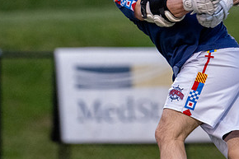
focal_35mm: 1061
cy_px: -6
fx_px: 7040
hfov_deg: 1.9
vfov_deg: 1.3
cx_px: 143
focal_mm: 400
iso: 9000
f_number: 4.5
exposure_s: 1/800
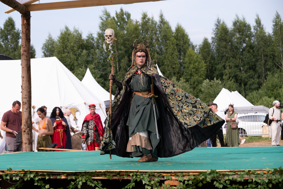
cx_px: 142
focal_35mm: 73
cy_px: 94
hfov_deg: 27.7
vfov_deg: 18.7
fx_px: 574
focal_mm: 48.5
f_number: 3.6
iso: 200
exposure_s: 1/1250
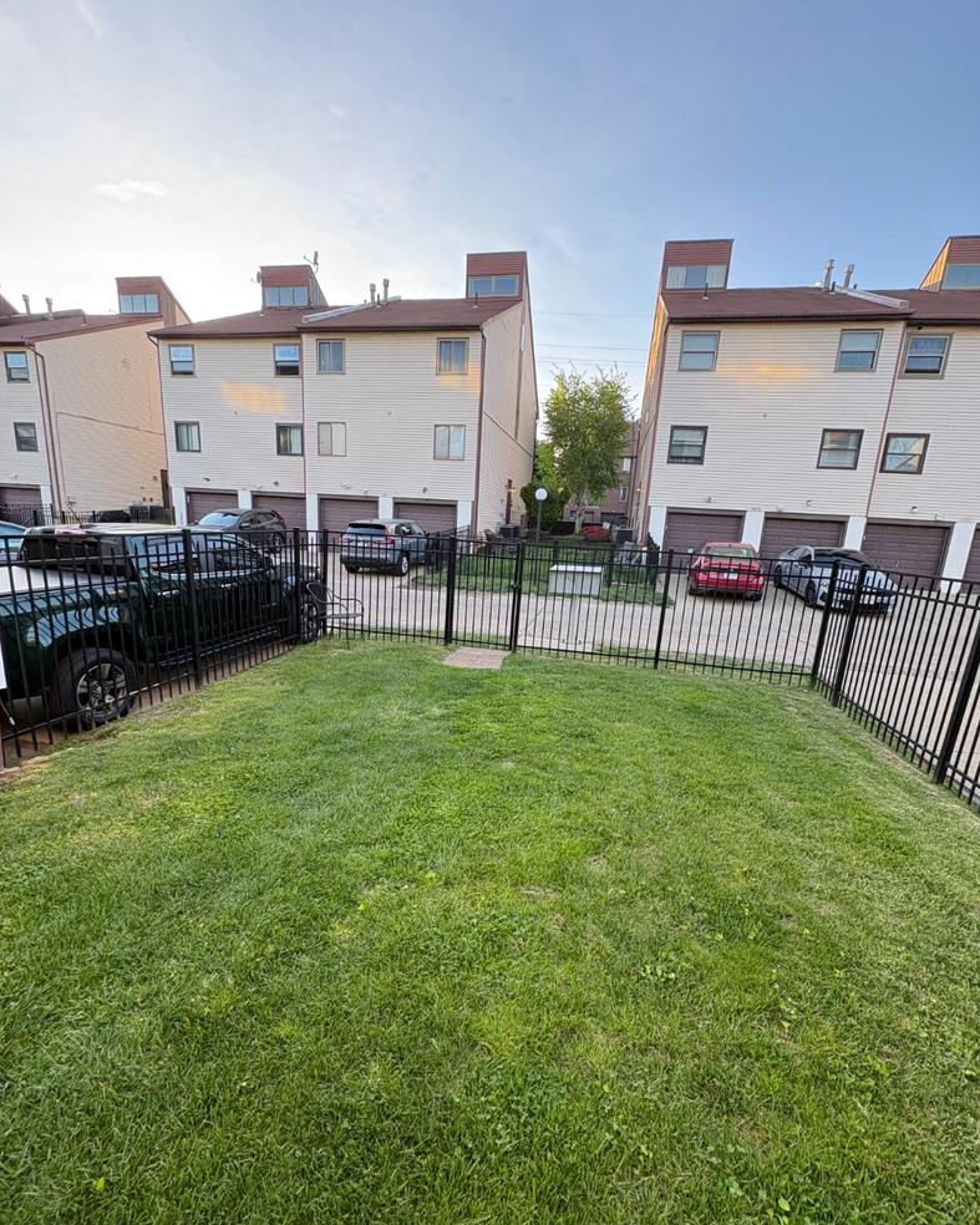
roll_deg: -5.9
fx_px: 544
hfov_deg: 84.0
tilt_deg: -12.7
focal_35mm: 15
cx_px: 496
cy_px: 645
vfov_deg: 96.7
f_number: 2.2
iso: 50
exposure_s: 1/99
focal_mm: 2.22
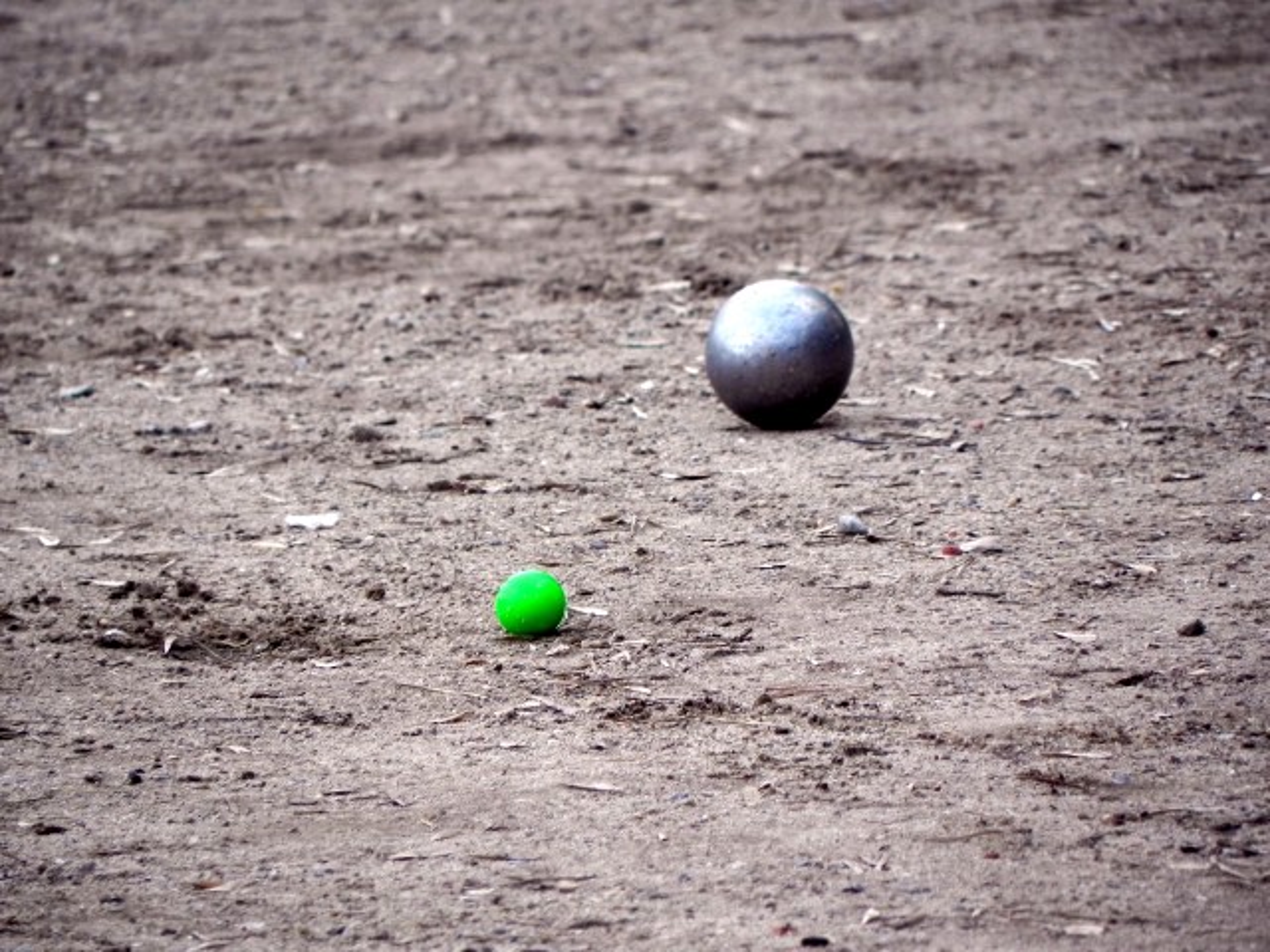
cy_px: 476
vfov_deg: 2.5
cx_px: 635
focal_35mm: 605
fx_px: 22196
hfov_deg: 3.3
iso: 160
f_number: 5
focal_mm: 107.6
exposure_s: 1/85
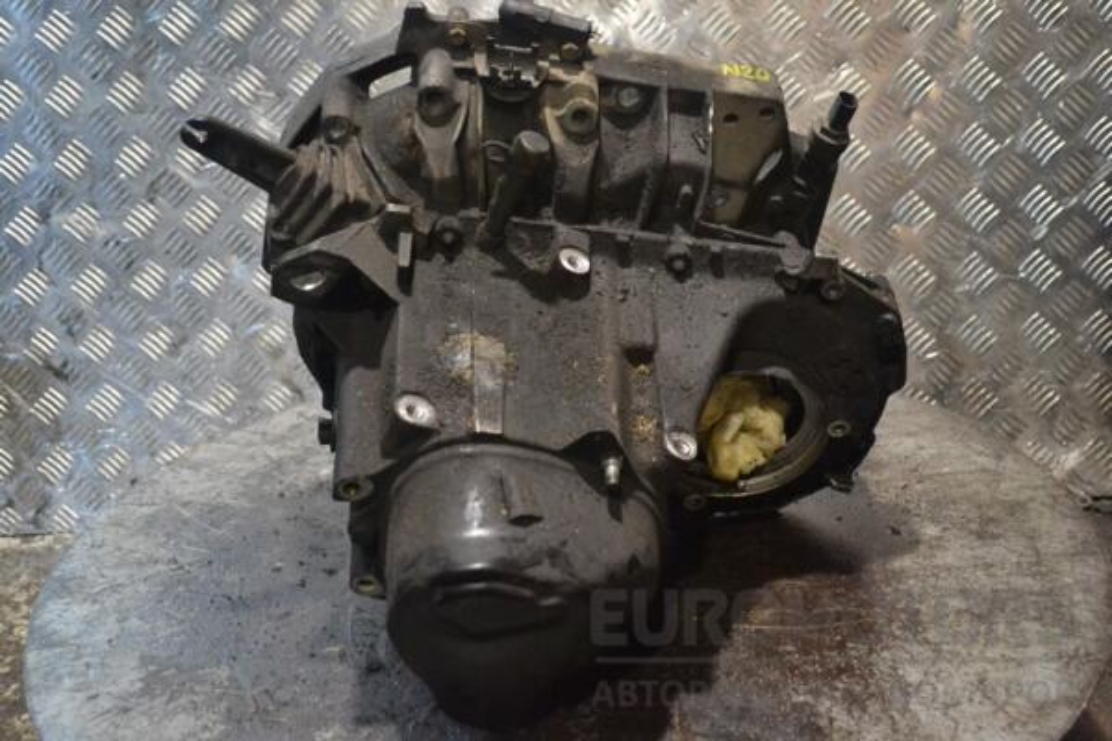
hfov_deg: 41.1
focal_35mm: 48
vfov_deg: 28.1
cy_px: 370
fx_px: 1483
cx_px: 556
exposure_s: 1/80
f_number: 4.8
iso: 3200
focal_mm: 32
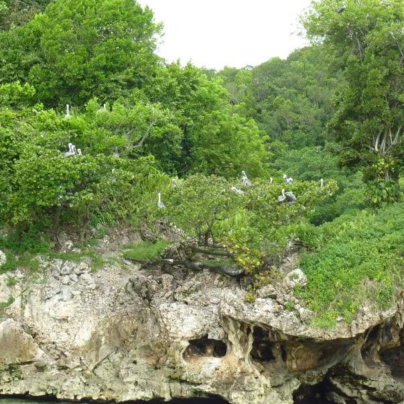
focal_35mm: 78
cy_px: 196
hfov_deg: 22.2
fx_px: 1030
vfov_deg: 22.2
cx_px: 182
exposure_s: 1/160
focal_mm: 8.5
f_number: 3.8
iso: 80
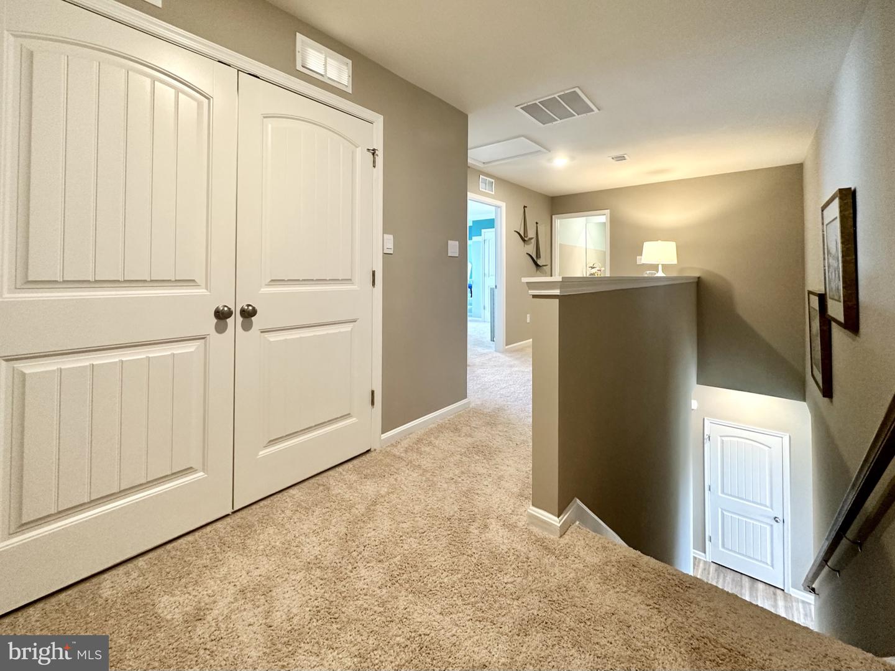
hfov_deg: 102.1
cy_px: 336
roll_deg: +0.2
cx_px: 448
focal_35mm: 14
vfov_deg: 85.6
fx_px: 362
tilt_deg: -3.9
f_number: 2.2
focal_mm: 2.22
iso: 250
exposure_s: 1/60
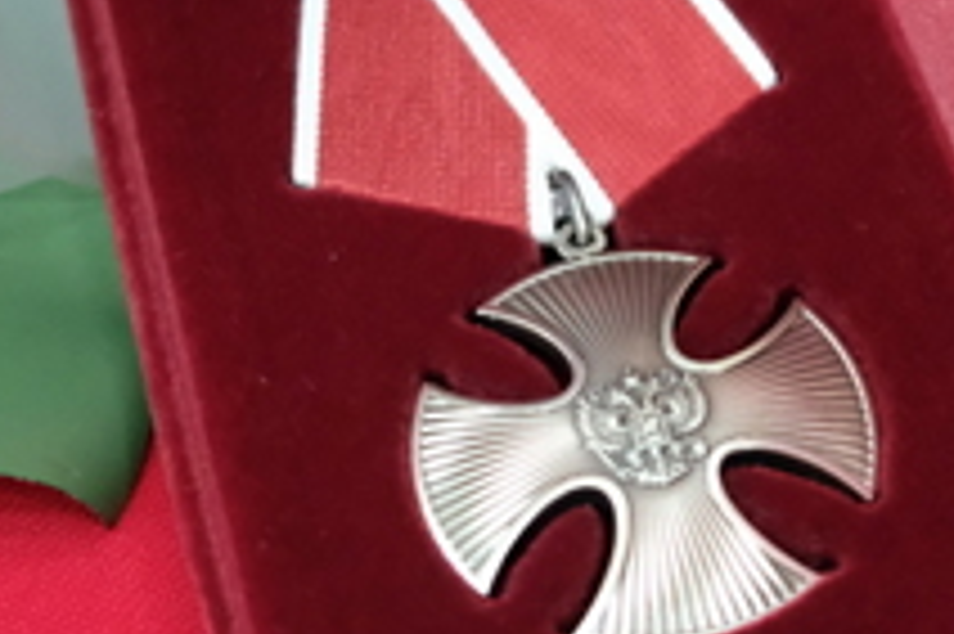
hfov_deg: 16.4
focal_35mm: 124
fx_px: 3283
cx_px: 774
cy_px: -126
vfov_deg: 10.8
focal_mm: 23.3
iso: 4000
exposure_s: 1/90
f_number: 3.2
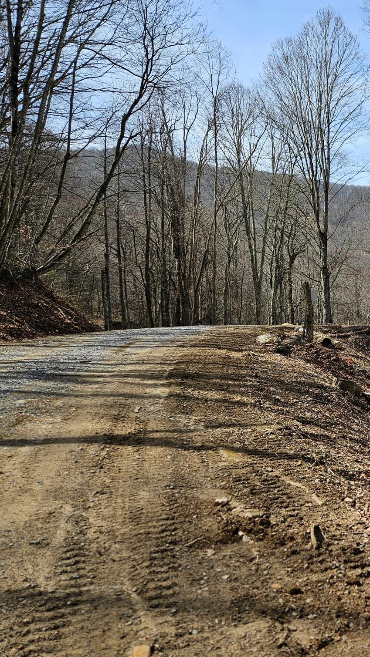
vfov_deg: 58.0
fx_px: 593
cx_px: 425
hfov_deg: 30.3
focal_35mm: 34
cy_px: 333
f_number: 1.8
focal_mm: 5.4
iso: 25
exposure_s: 1/1111
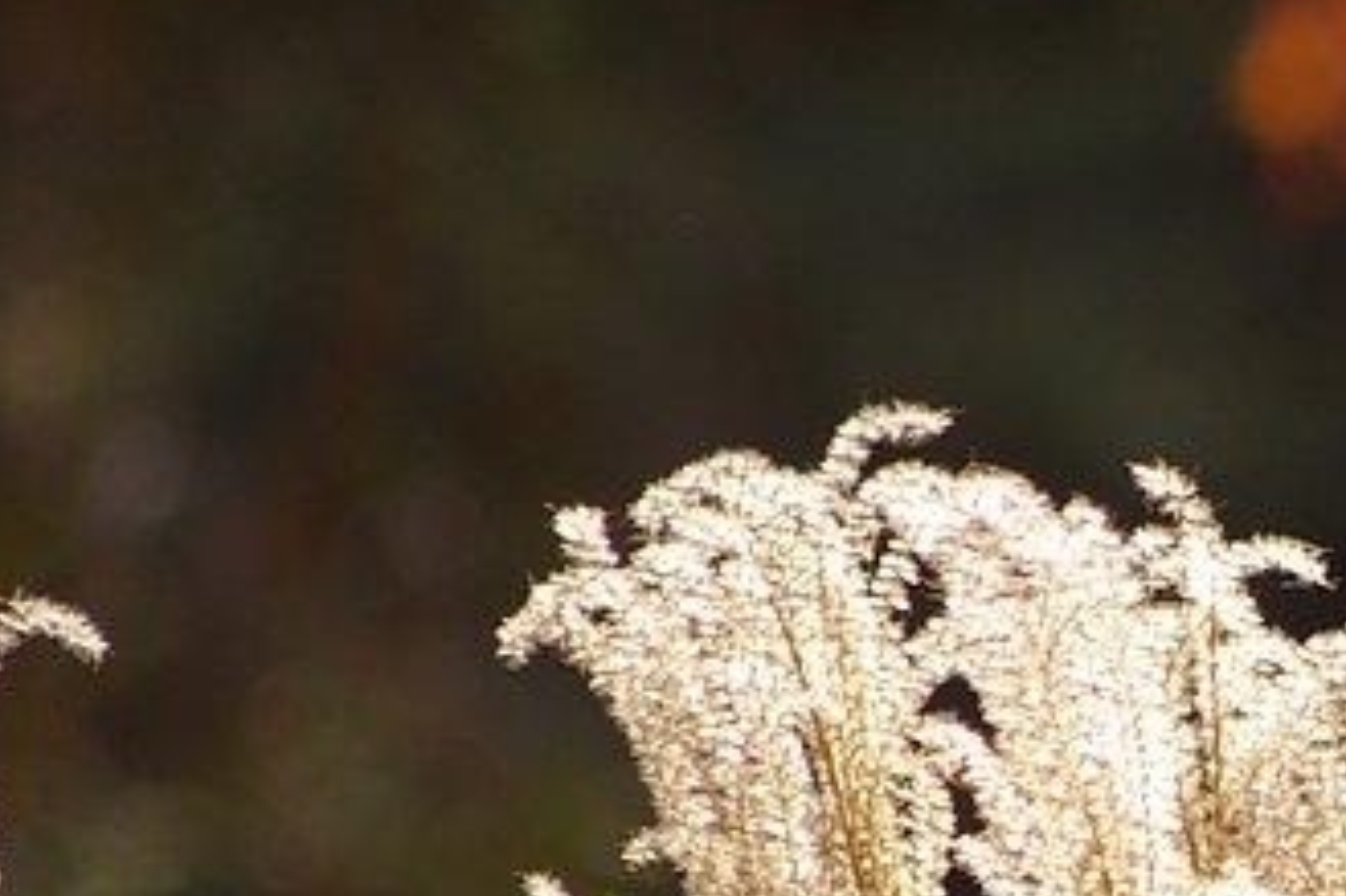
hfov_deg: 2.1
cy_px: 751
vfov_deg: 1.4
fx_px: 36621
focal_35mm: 980
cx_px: 1555
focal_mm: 210
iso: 200
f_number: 4.5
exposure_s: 1/400
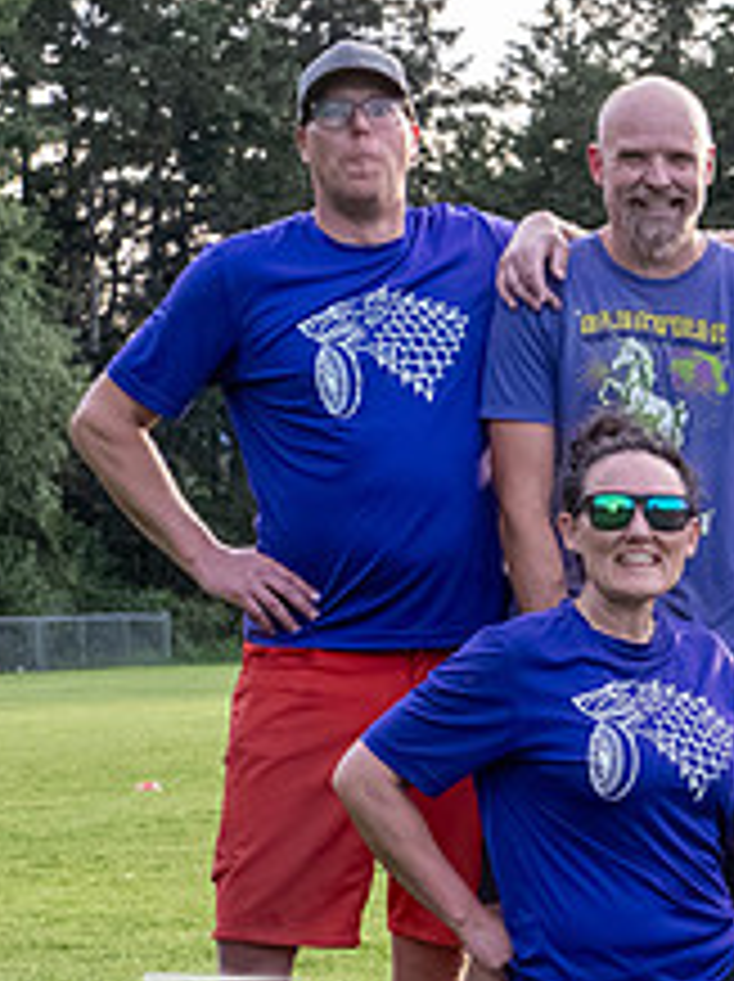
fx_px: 6940
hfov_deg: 6.0
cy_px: 483
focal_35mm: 245
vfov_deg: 8.1
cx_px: 1198
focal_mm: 46
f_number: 5.6
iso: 4000
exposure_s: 1/1000
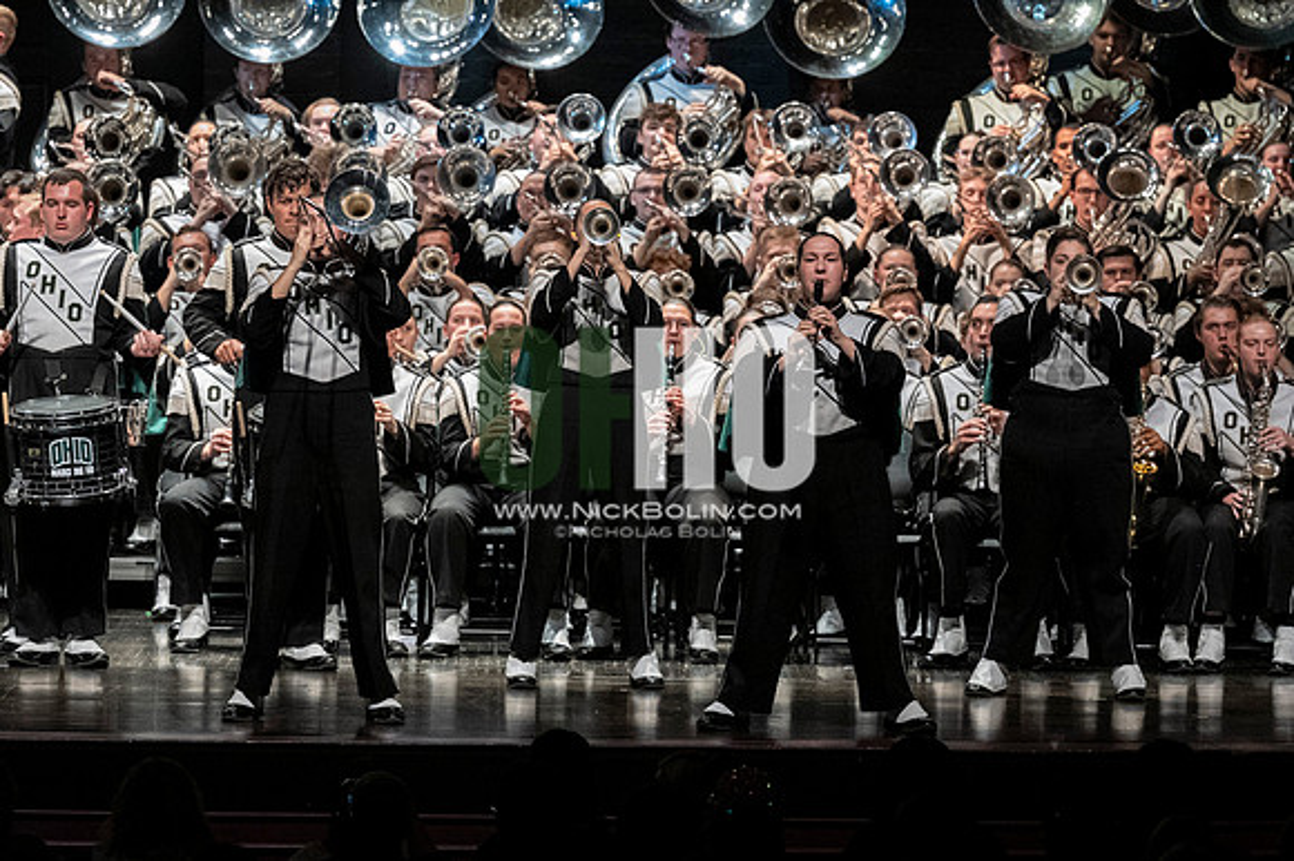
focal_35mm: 210
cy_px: 430
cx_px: 647
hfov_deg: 9.8
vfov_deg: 6.5
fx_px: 7544
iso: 4000
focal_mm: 140
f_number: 4
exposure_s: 1/500
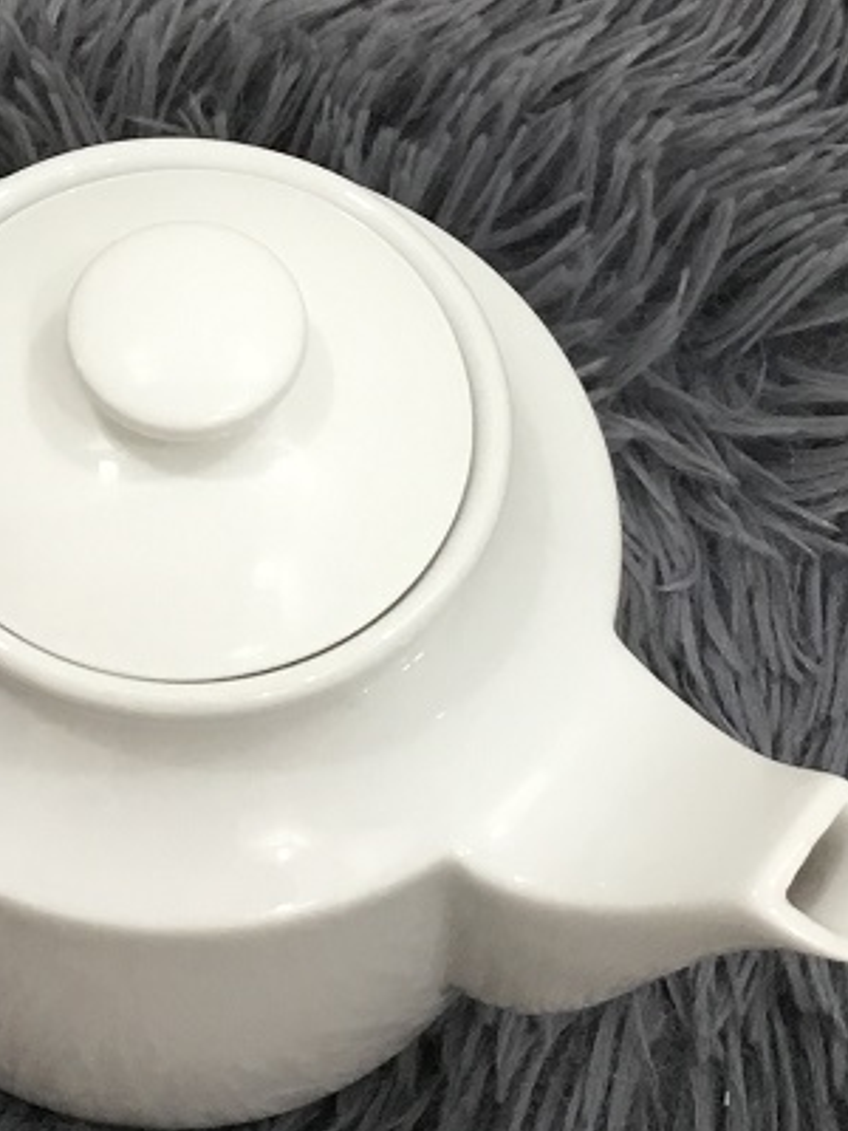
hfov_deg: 15.8
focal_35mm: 93
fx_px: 3038
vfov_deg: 21.0
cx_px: 181
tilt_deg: -57.8
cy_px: 359
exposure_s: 1/33
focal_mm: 3.3
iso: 100
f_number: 2.4
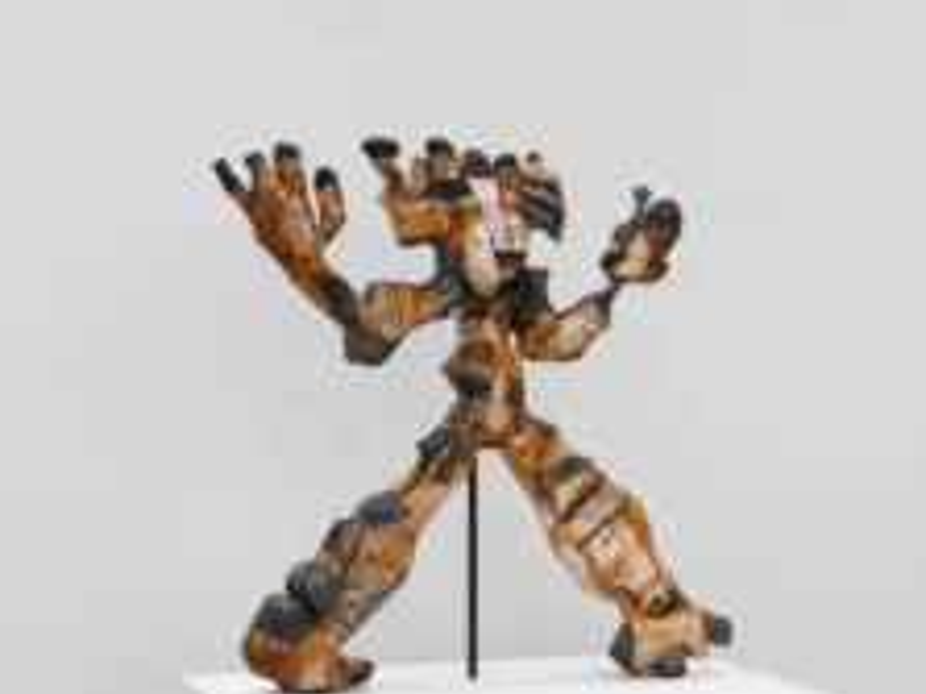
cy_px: 308
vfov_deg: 14.2
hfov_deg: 17.8
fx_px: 2781
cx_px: 1179
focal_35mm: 104
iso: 100
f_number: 11
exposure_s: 1/2
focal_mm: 36.2
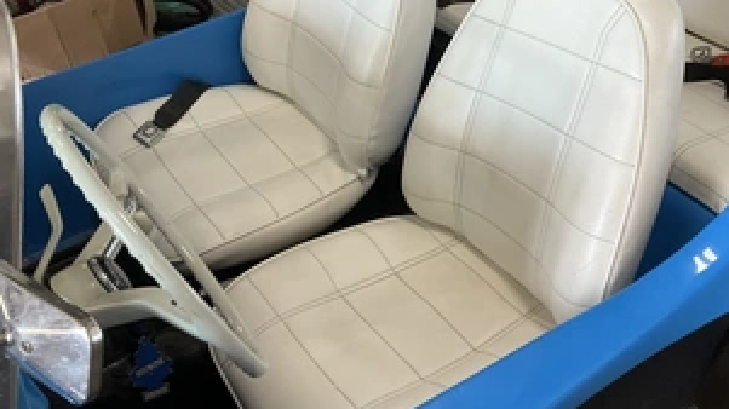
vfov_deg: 28.0
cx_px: 455
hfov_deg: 47.9
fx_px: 812
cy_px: 121
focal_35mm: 42
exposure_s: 1/60
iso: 40
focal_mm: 3
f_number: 1.8
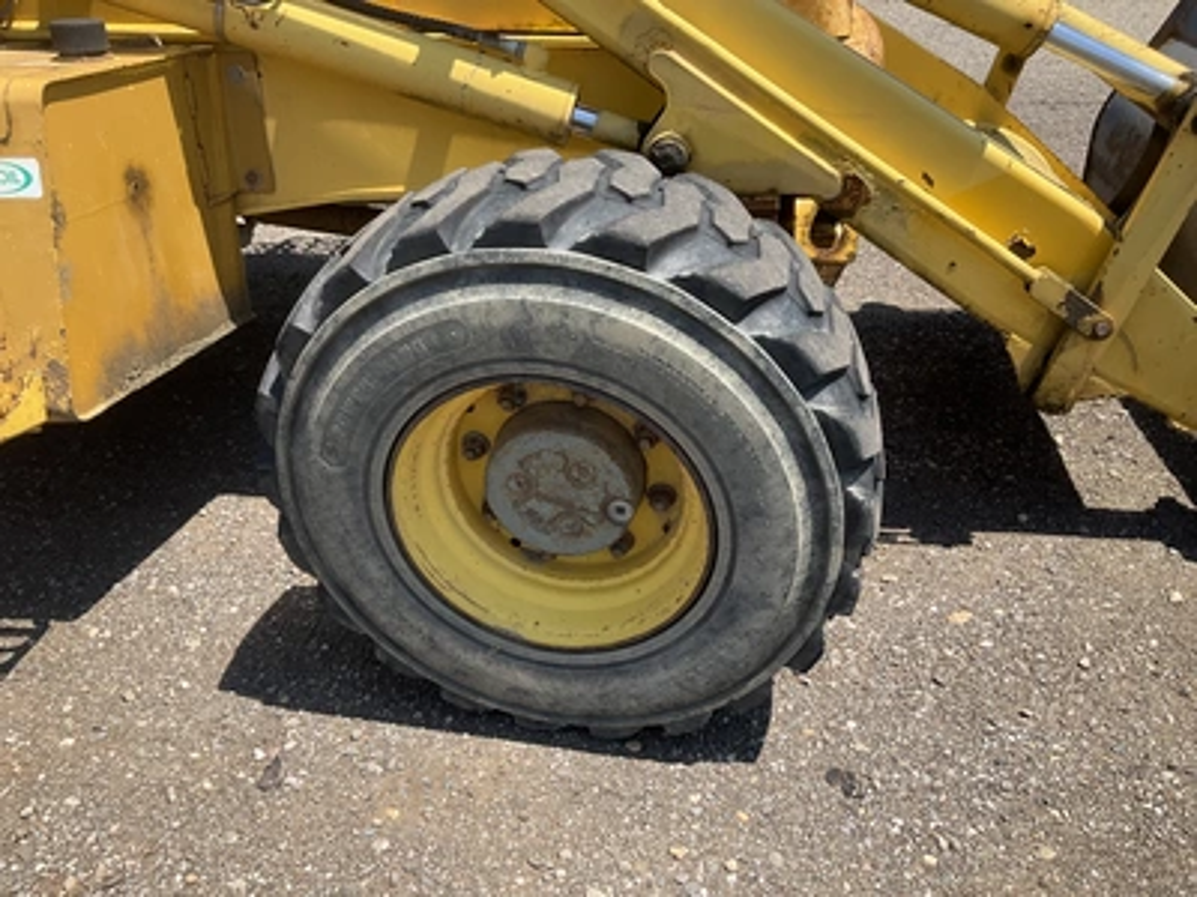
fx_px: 1003
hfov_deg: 61.7
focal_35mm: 29
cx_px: 598
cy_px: 448
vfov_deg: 48.2
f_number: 1.8
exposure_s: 1/997
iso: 25
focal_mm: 3
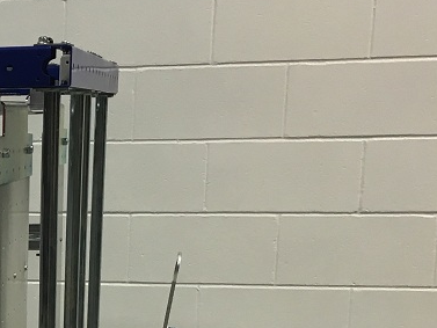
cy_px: 404
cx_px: -179
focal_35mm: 100
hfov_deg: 17.9
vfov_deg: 14.3
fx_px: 1263
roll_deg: +0.7
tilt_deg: -11.4
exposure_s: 1/30
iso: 50
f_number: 2.2
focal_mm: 4.15
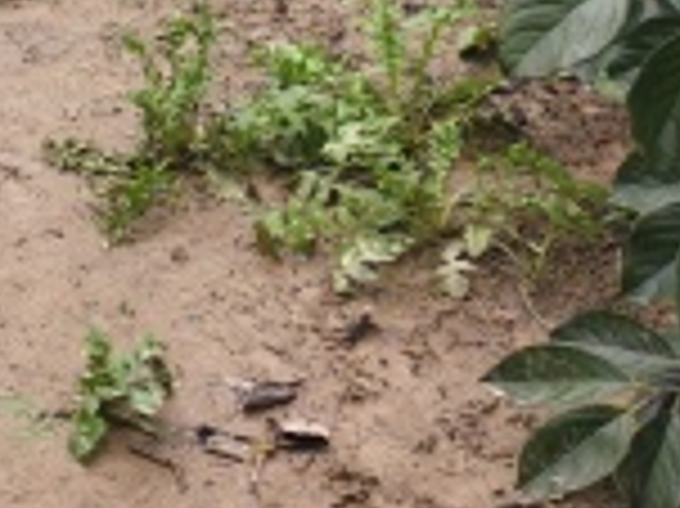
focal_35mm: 122
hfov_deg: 12.6
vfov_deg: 10.4
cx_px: -955
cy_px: -728
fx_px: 2395
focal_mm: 5.6
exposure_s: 1/855
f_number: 1.57
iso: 72
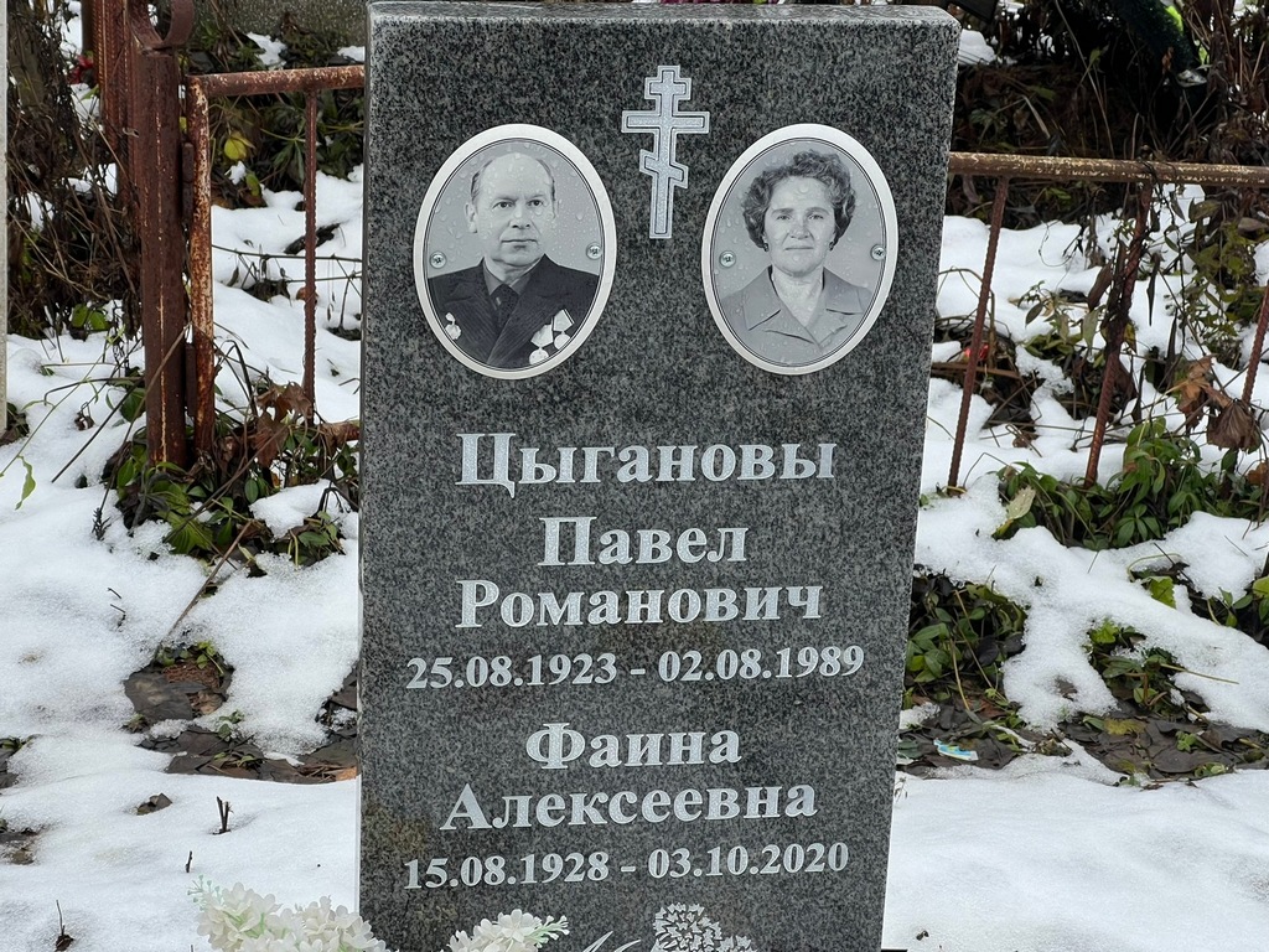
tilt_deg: -21.5
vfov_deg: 19.1
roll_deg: -3.0
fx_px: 2823
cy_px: 476
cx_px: 634
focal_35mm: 77
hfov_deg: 25.3
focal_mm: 9
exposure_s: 1/99
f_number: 2.8
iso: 32
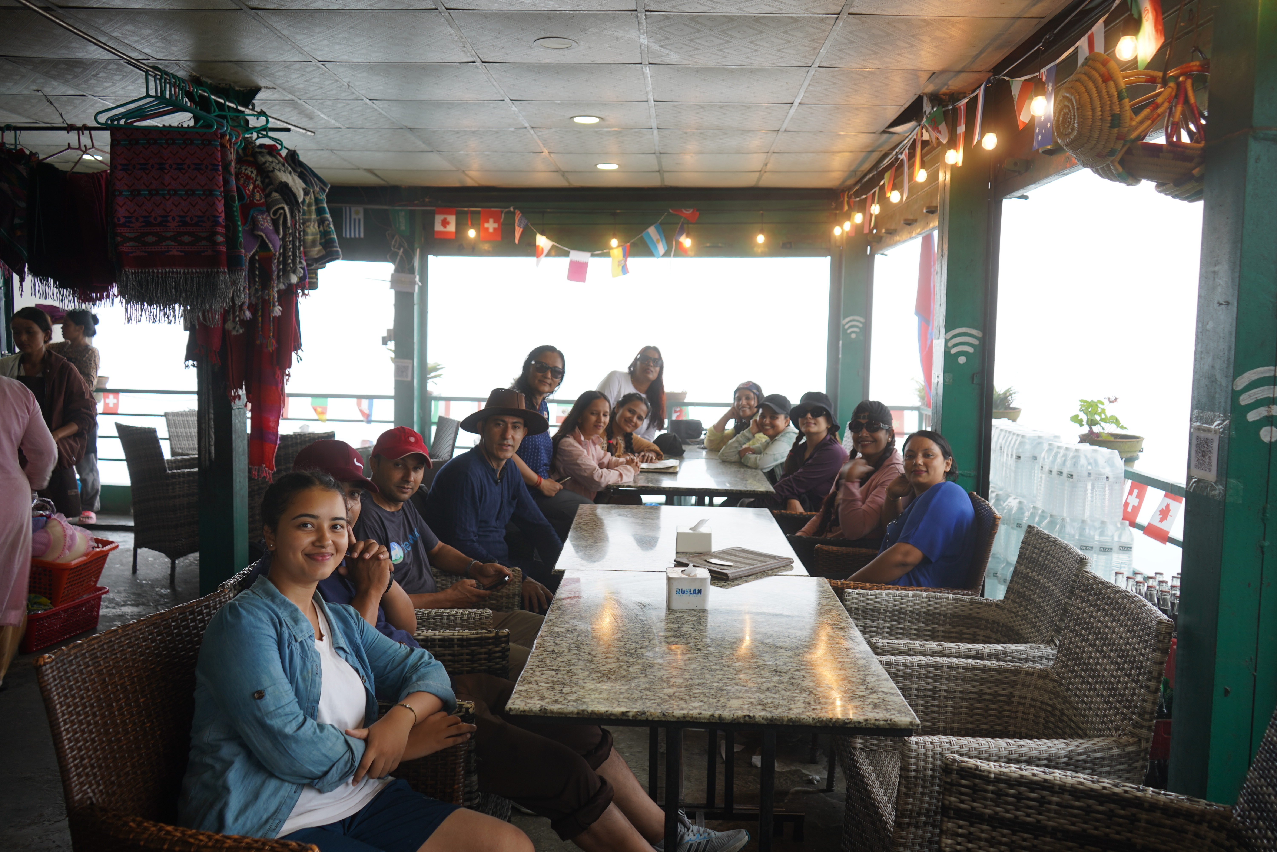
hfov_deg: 65.5
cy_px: 426
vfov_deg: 46.4
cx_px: 638
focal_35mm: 28
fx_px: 993
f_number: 4
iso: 100
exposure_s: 1/40
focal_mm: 28
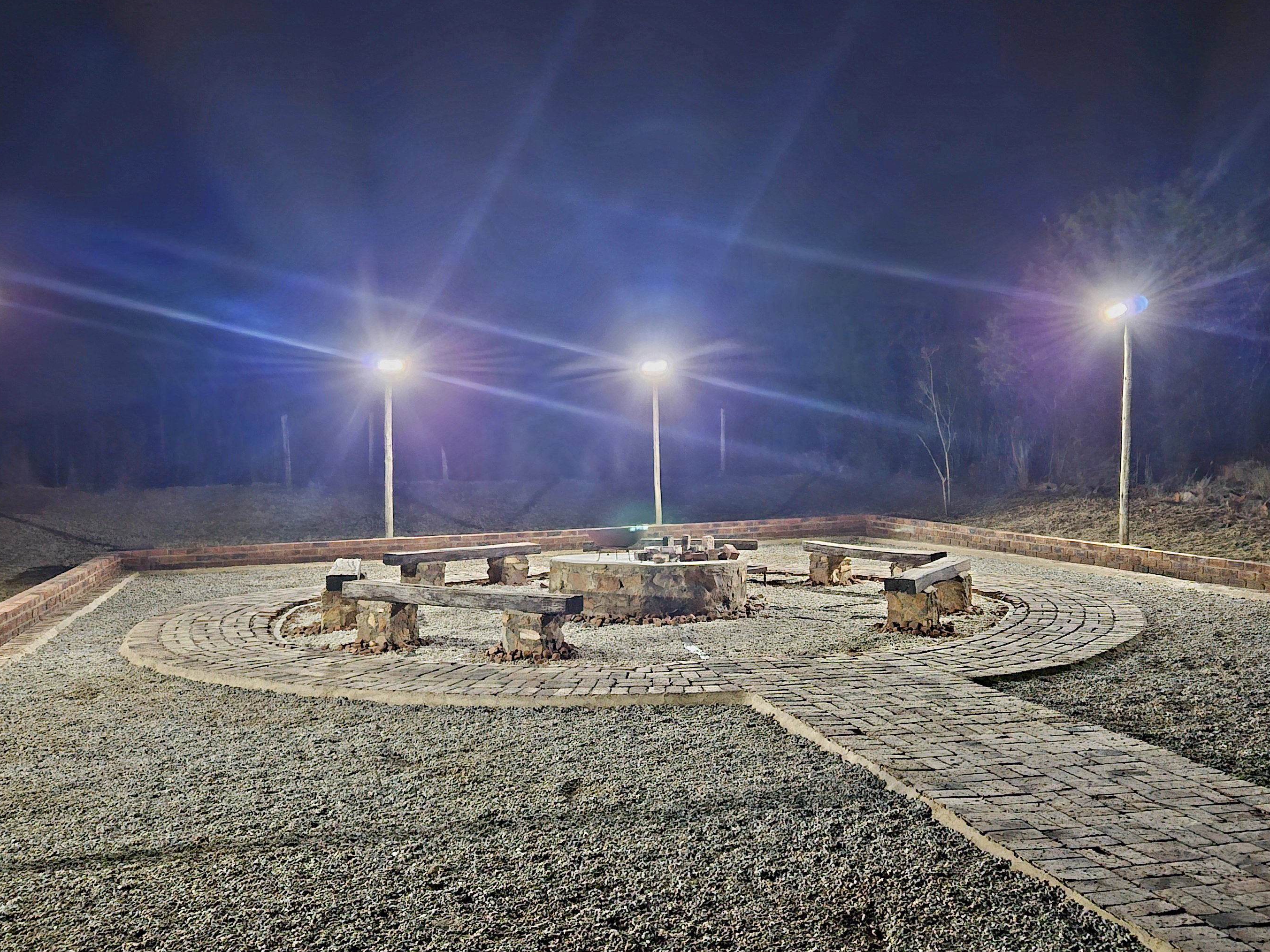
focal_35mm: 34
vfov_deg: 41.8
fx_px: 1247
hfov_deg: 54.0
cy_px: 452
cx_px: 648
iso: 1600
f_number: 1.8
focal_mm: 5.4
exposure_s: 1/8
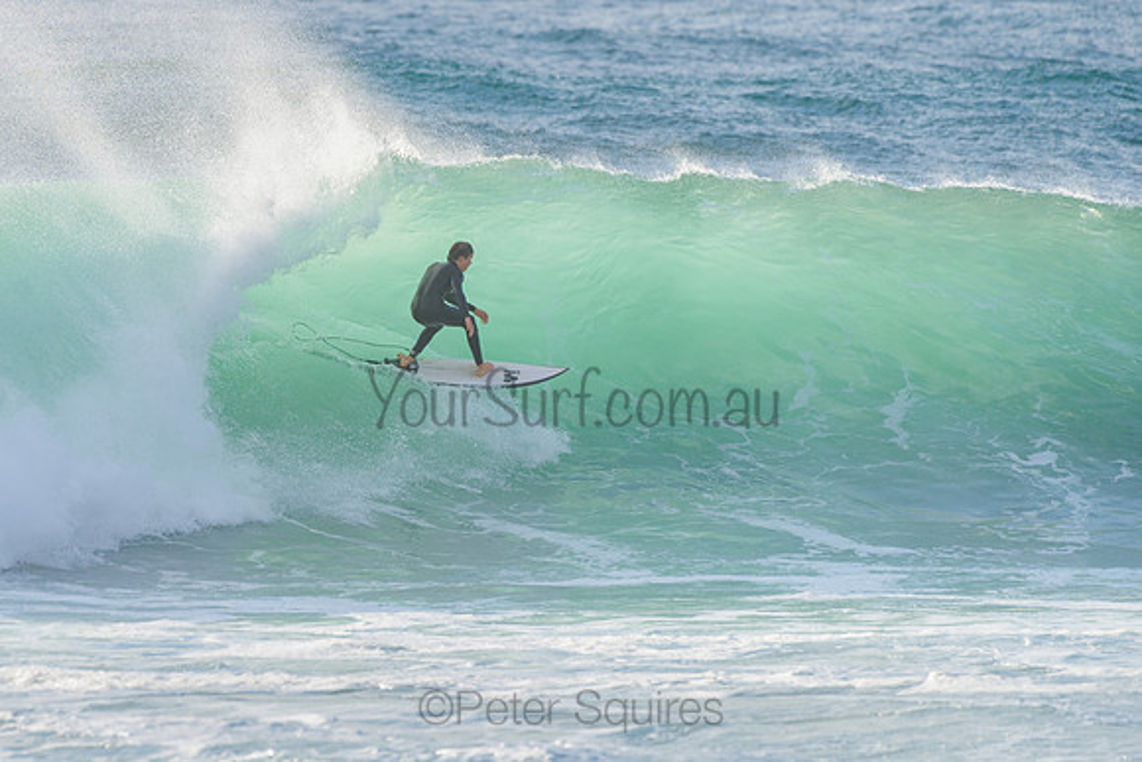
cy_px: 368
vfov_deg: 2.2
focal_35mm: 612
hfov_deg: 3.4
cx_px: 446
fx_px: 19427
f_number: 5.6
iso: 400
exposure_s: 1/2000
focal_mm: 500
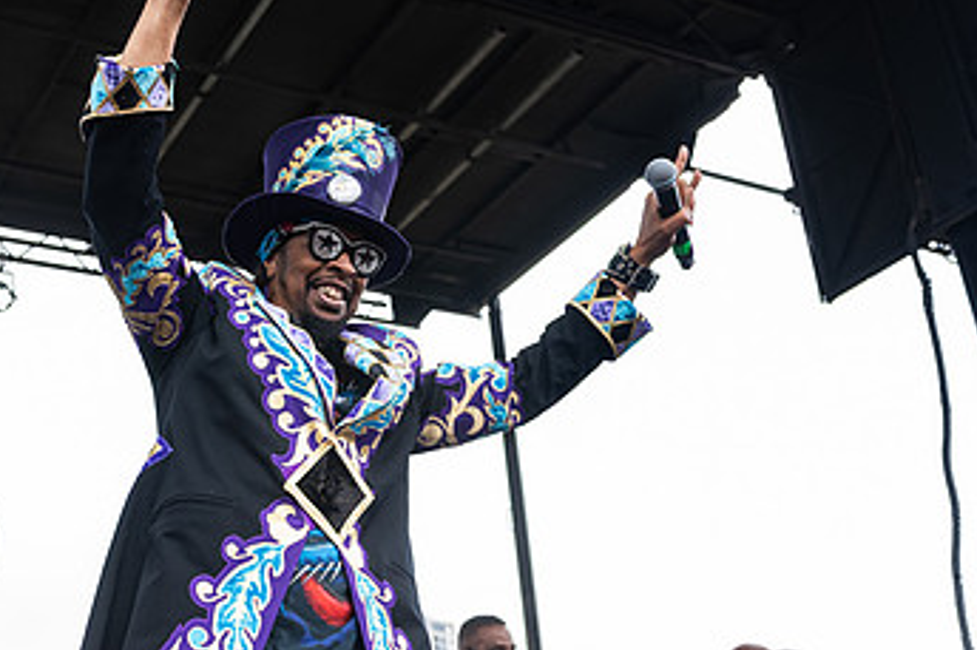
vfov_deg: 25.0
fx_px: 1465
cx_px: 261
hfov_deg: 36.2
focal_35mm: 54
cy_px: 362
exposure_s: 1/160
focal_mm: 32
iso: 400
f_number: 4
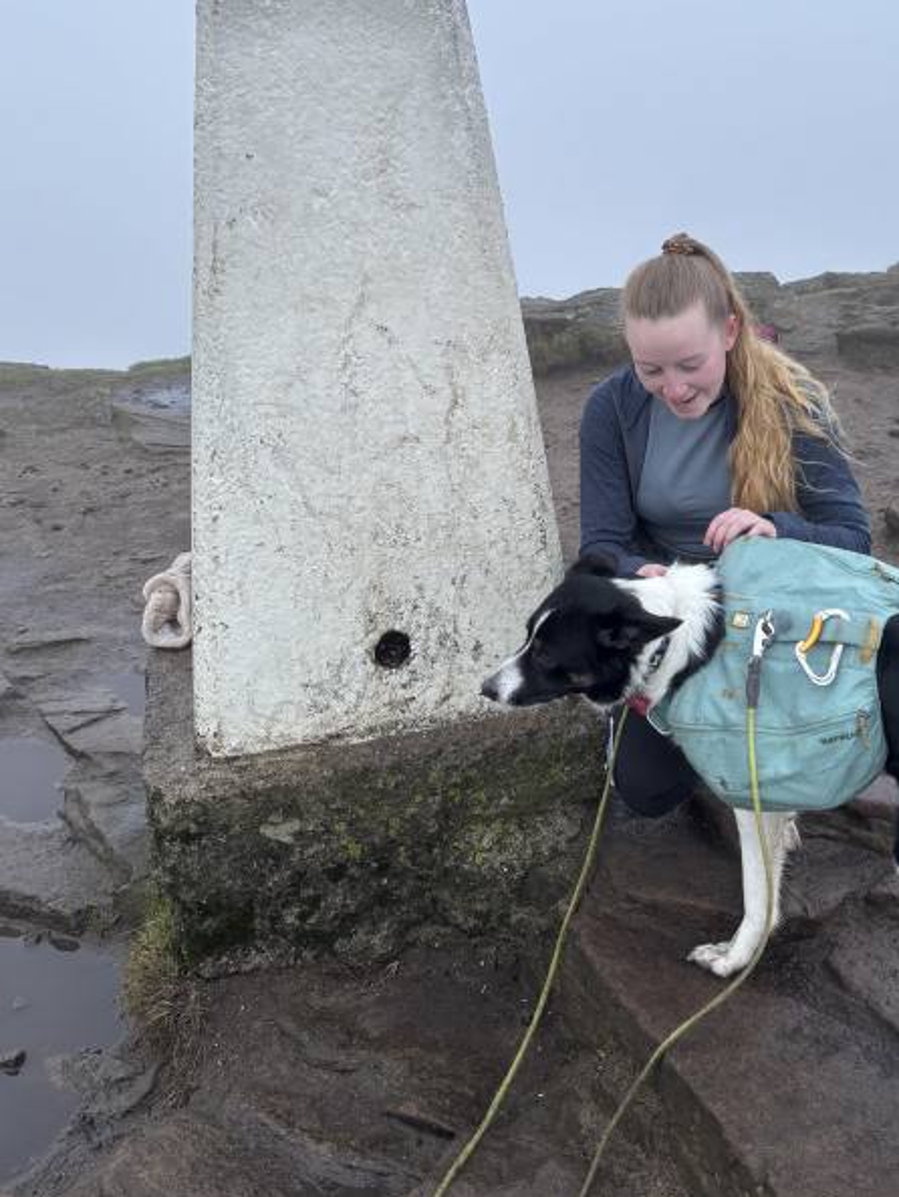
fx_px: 1211
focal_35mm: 35
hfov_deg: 40.4
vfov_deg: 51.8
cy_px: 415
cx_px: 572
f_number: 1.6
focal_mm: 5.96
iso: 50
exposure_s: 1/634
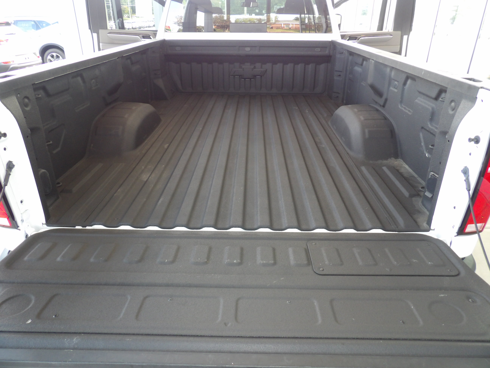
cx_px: 245
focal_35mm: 24
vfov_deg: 56.8
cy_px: 184
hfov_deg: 71.6
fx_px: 340
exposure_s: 1/33
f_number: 3.2
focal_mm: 4.3
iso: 200
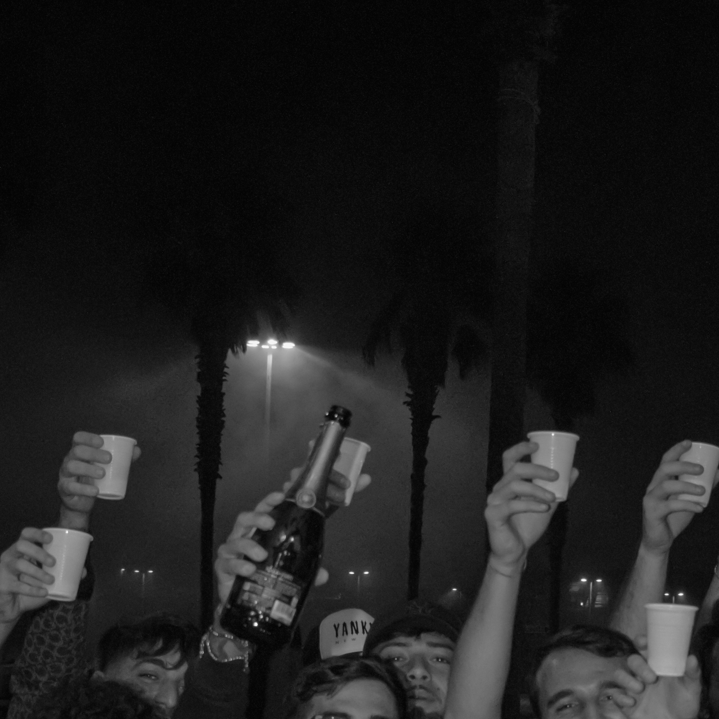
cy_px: 714
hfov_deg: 15.5
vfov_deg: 15.3
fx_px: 2632
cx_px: 430
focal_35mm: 112
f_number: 5.6
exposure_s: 1/200
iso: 1600
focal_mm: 32
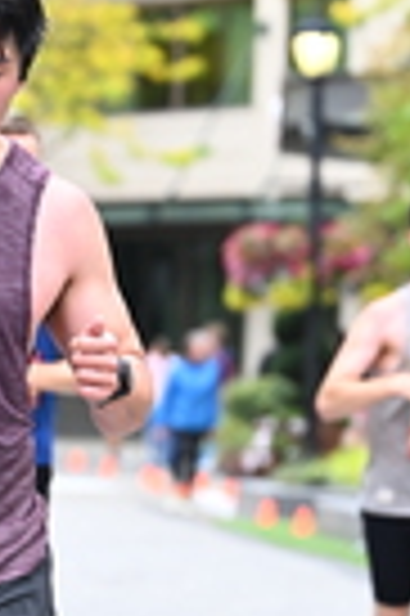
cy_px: 279
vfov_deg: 6.5
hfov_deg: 4.3
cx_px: -29
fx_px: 5446
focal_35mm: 318
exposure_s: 1/1600
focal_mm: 79
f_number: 2.8
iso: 800
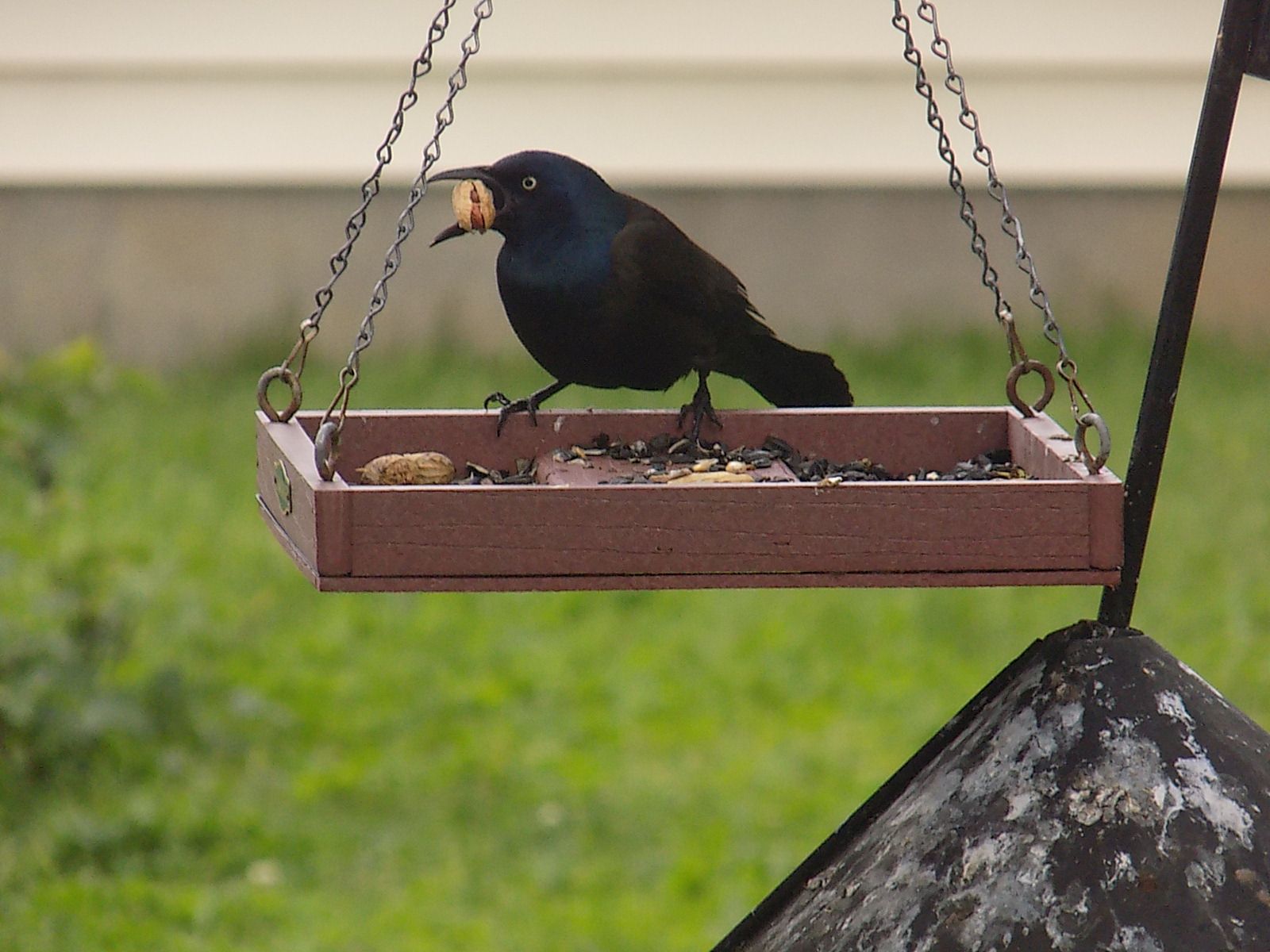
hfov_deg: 3.1
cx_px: 635
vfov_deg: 2.4
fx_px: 23114
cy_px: 476
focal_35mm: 630
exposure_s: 1/125
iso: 320
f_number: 5.9
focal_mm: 112
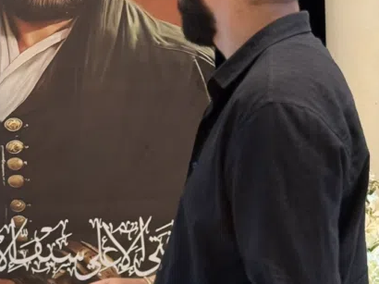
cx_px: 114
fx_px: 821
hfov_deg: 25.8
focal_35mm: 75
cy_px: 197
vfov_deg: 19.5
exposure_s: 1/60
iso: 200
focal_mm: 6.76
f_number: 1.78
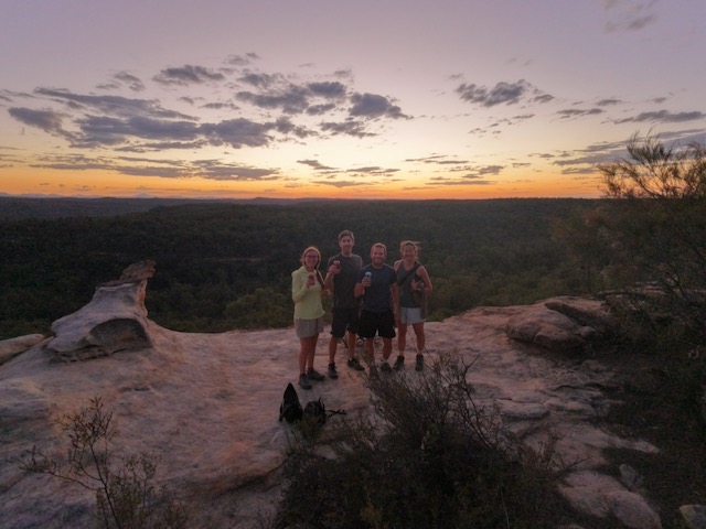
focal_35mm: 16
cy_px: 264
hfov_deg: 94.5
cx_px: 353
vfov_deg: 78.1
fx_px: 326
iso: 800
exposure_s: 1/50
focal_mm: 3.05
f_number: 2.2
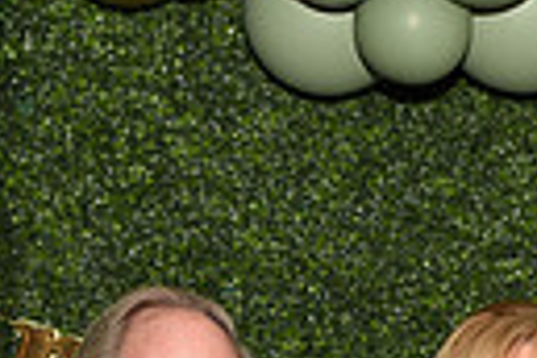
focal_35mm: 144
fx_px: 2148
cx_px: 475
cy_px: 776
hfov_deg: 14.1
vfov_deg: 8.9
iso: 100
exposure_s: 1/60
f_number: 4
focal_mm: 32
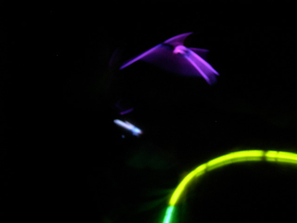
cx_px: 148
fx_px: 326
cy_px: 112
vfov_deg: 37.7
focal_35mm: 38
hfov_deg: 49.0
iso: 200
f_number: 2.8
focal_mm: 7.8
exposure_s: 2
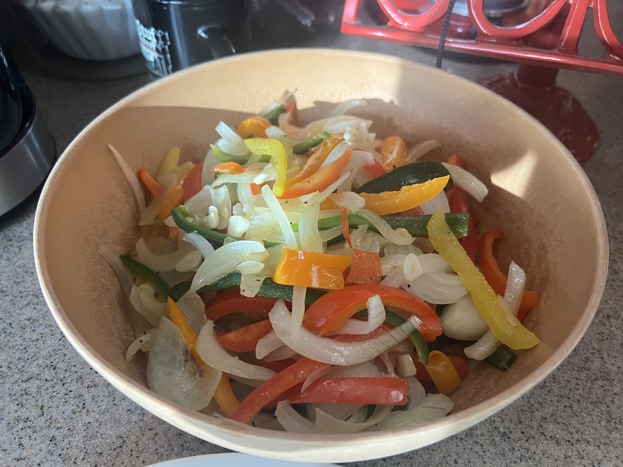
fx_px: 468
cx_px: 312
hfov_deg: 67.3
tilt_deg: -46.9
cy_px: 234
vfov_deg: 53.1
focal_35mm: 26
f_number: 1.5
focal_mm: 5.7
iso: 320
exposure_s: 1/60
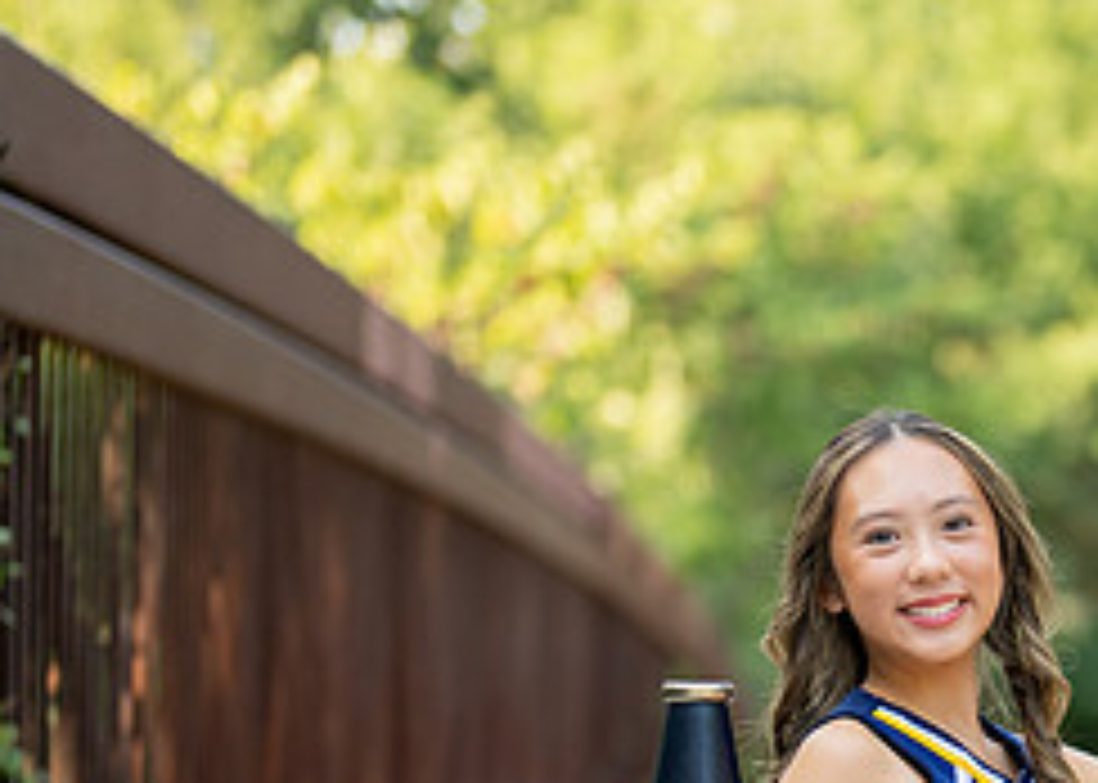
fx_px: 5018
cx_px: 1227
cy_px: 855
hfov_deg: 12.3
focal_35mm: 161
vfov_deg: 8.8
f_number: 1.2
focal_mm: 50
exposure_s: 1/640
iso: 100
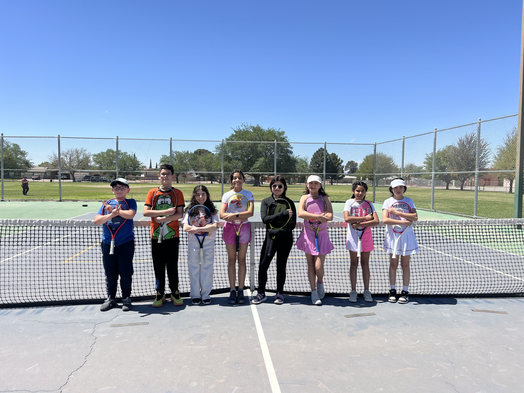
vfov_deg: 53.1
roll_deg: -1.1
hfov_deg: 67.3
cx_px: 262
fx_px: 394
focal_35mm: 26
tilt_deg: -2.3
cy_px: 196
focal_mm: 5.7
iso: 50
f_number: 1.5
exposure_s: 1/5076
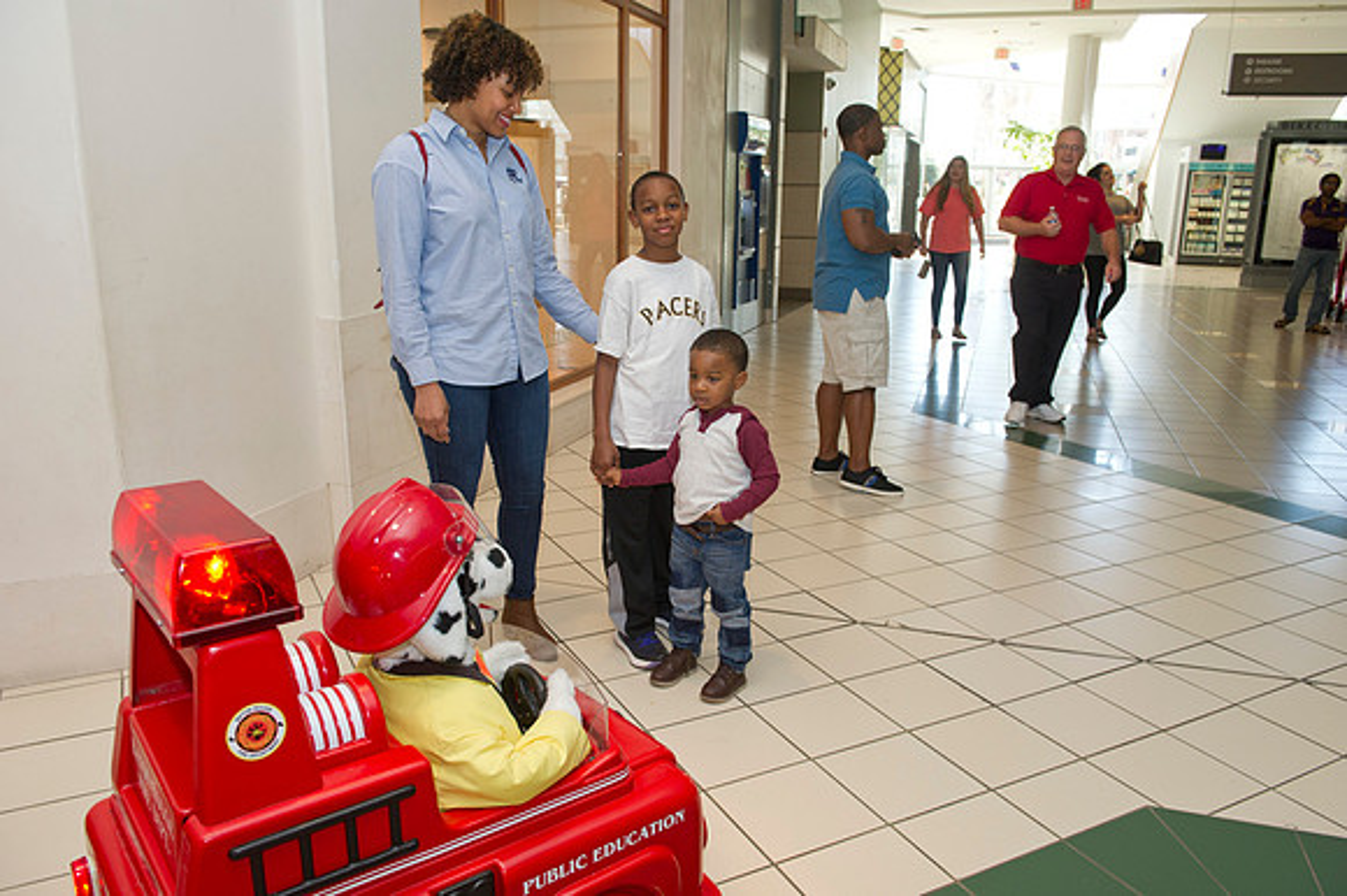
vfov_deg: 46.4
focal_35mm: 28
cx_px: 674
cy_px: 448
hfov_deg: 65.5
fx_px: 1047
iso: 1250
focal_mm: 28
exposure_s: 1/250
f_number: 5.6
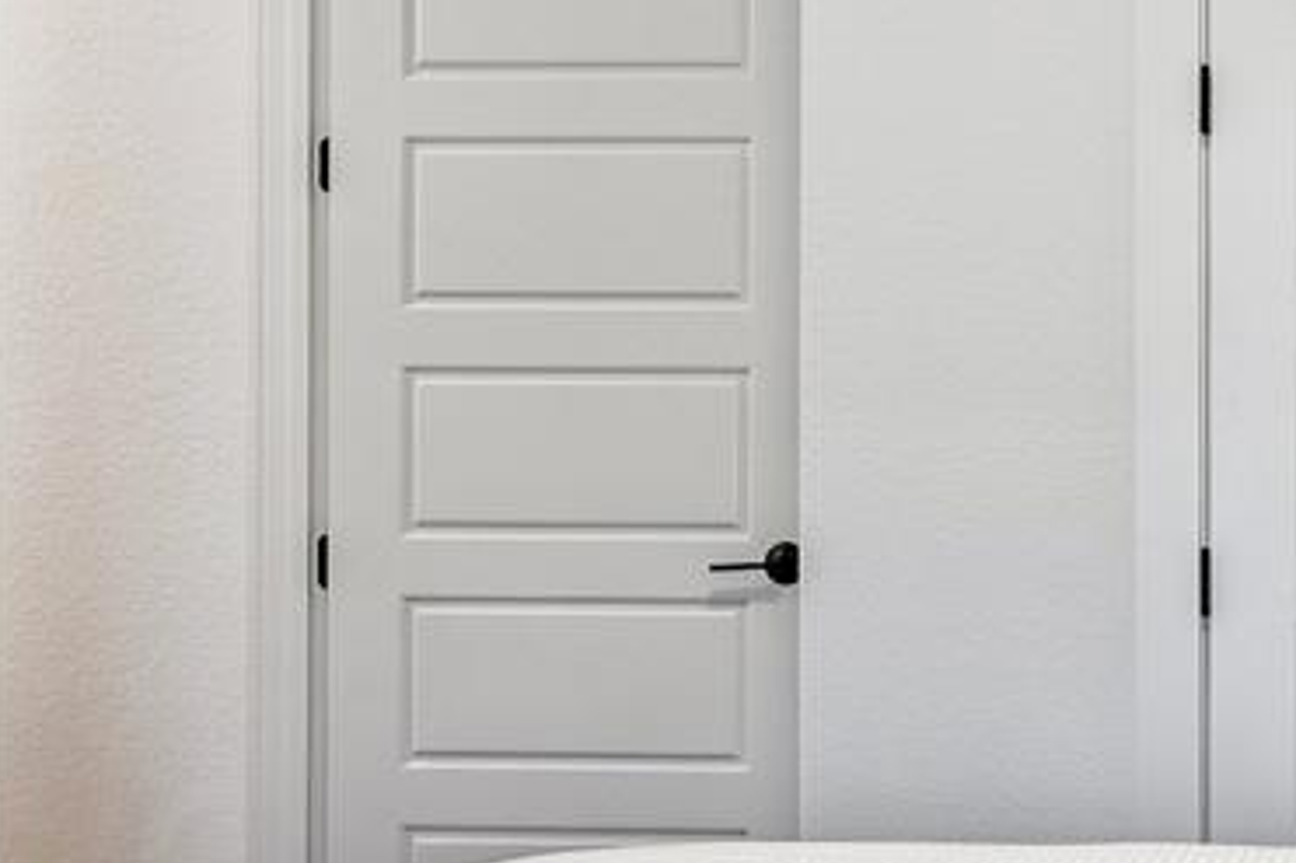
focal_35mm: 58
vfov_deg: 23.4
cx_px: 1607
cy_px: 461
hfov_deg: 29.1
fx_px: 2087
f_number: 9
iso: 100
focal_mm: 14
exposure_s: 1/1.67
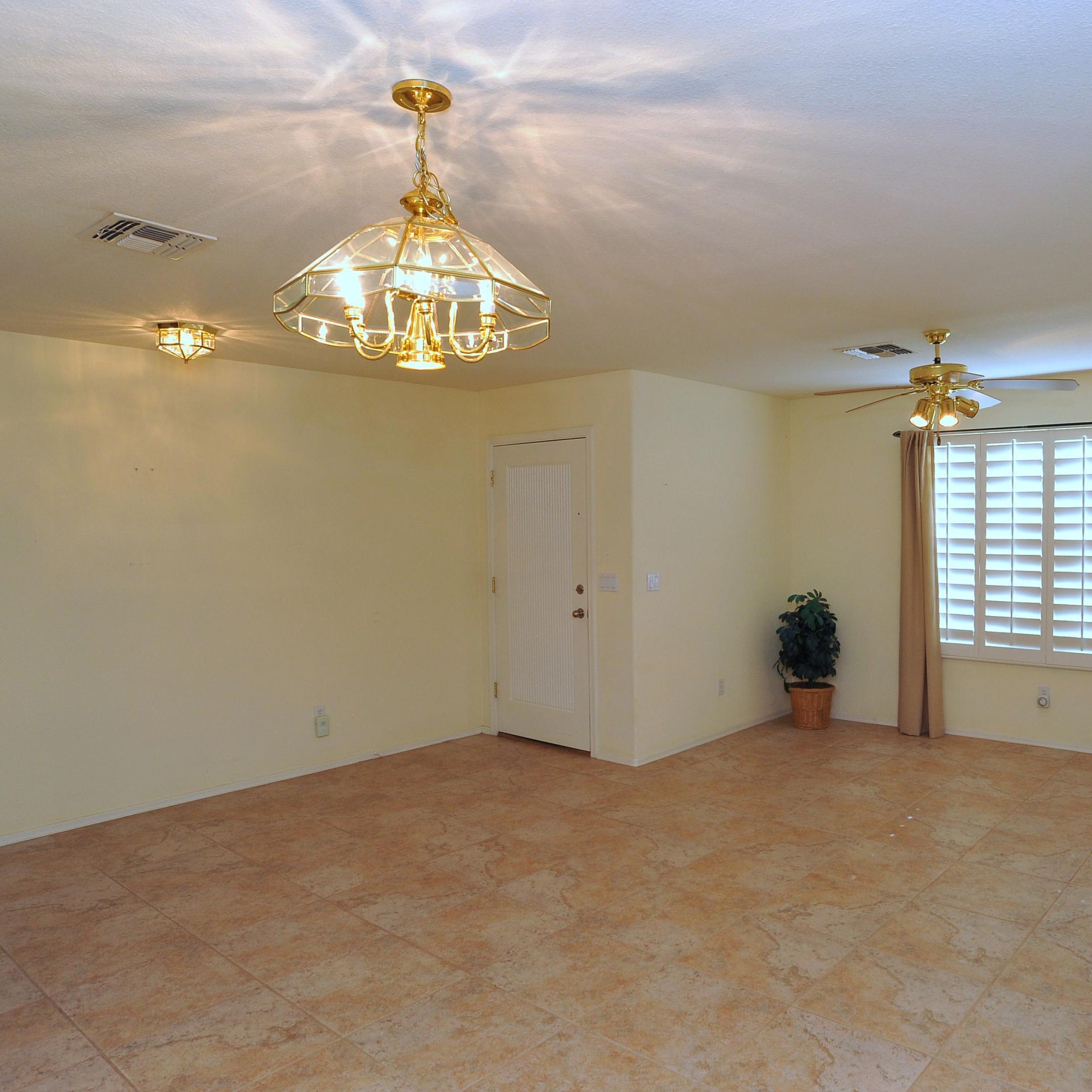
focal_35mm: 24
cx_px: 695
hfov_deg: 63.9
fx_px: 857
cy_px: 541
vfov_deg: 65.0
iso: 1000
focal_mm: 18
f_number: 9
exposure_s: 1/30
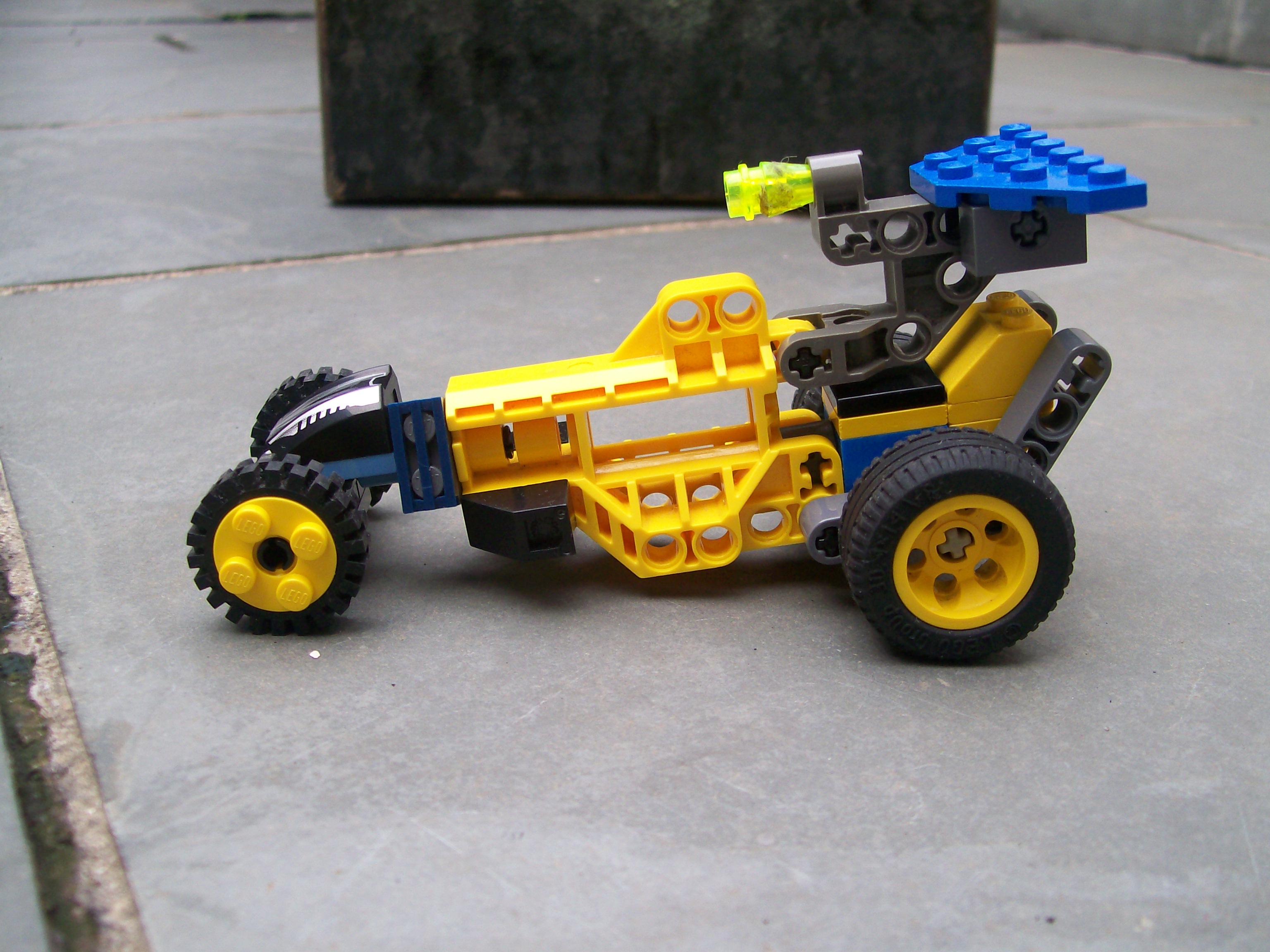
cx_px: 635
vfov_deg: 39.7
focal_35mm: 36
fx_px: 1321
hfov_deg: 51.4
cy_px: 476
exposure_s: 1/88.4
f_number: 2.7
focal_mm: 6
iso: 80
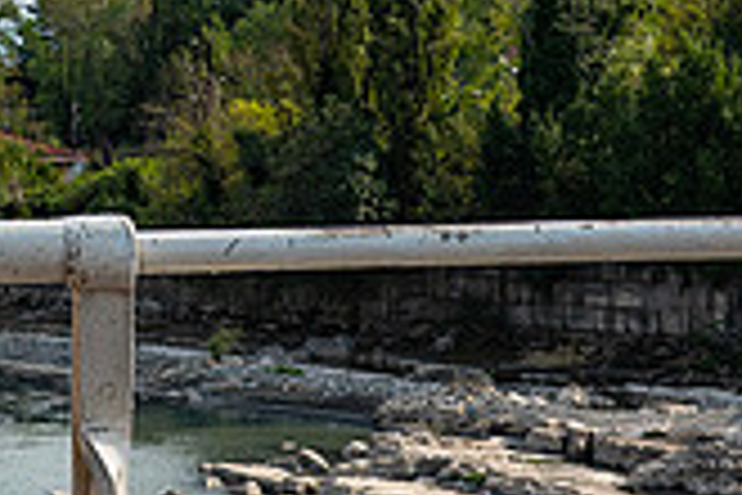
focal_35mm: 130
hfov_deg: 15.4
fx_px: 2679
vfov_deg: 10.5
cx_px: -72
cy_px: 182
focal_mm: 13.56
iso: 125
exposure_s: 1/640
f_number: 4
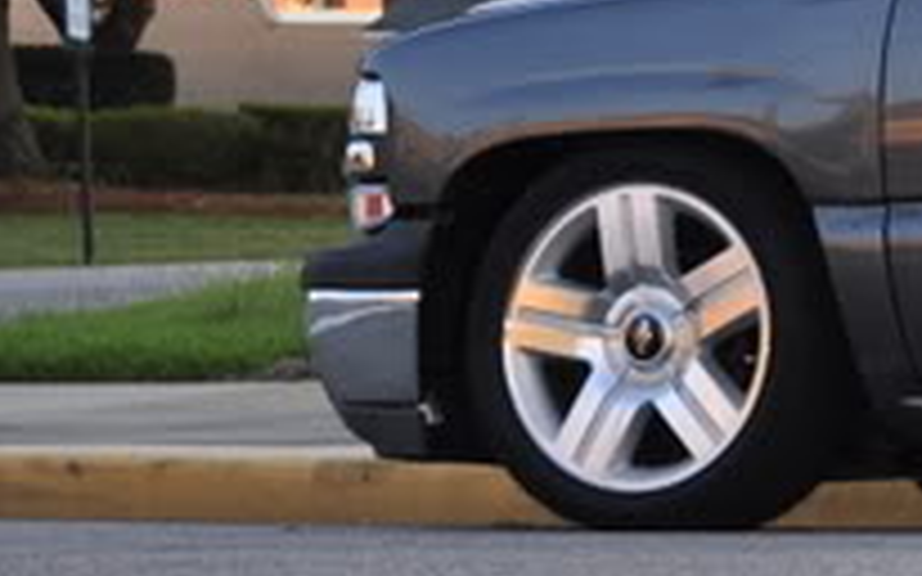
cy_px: 58
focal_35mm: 328
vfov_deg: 4.0
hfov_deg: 6.3
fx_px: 8239
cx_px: 1642
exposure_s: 1/200
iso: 200
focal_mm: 55
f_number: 4.5
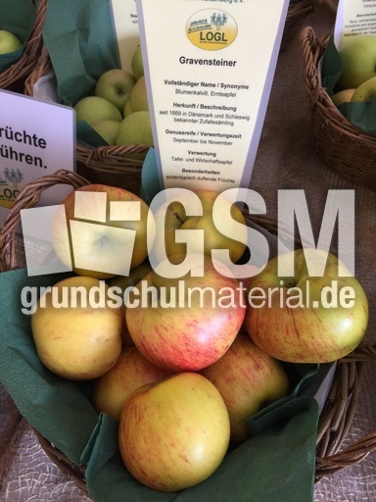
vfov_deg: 61.7
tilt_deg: -55.8
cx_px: 188
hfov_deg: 48.2
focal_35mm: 29
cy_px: 251
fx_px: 420
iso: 32
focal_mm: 4.15
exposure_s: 1/40
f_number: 2.2
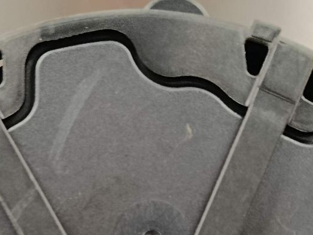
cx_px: 110
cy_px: 451
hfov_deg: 20.8
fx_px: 850
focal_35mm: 94
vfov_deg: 13.7
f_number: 1.7
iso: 1338
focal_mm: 5.24
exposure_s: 1/25
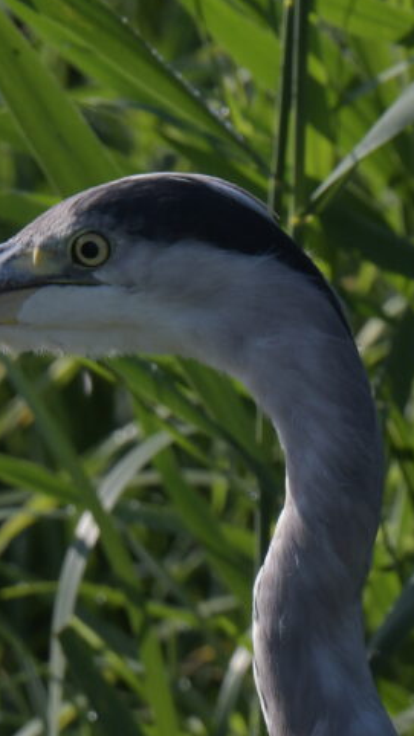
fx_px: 45663
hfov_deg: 0.5
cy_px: 476
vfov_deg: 0.9
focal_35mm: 2339
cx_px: 402
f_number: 8
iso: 640
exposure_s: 1/1600
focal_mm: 700
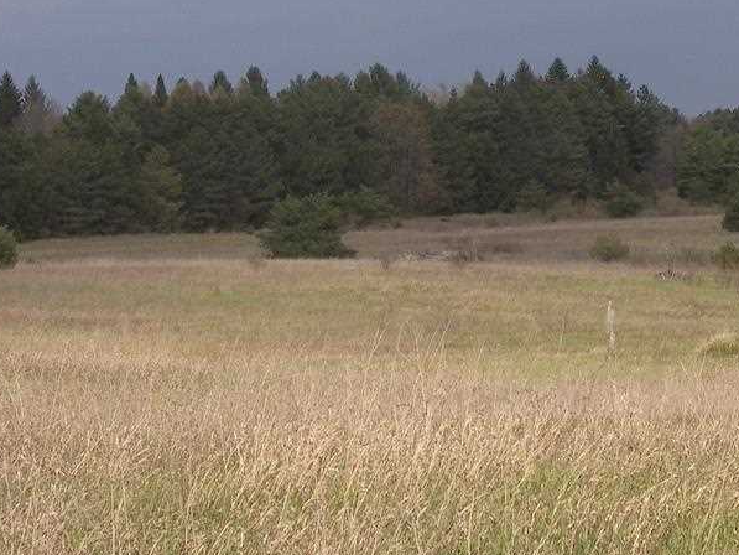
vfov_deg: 9.8
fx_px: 3203
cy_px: 53
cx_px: 399
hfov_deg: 13.2
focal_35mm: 150
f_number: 4
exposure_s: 1/640
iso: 50
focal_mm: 14.6
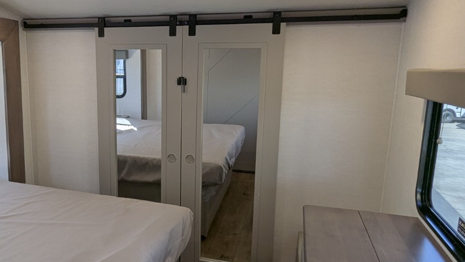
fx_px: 382
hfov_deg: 61.3
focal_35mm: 31
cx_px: 161
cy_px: 130
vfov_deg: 37.8
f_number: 2.2
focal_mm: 2.35
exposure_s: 1/135
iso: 46
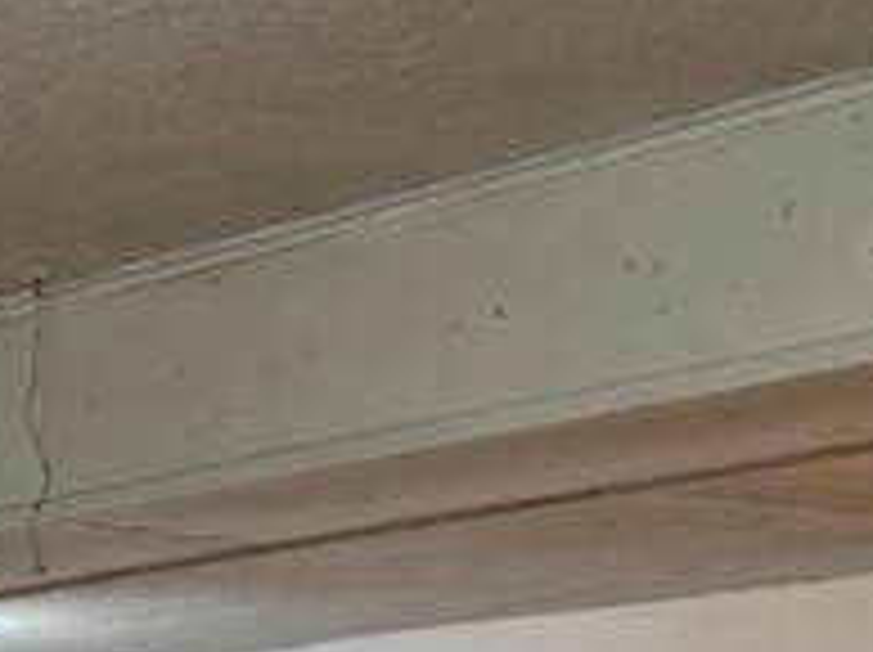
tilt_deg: -7.8
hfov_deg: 14.3
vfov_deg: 10.6
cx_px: -536
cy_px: 1358
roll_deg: +1.8
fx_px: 3199
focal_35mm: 127
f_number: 1.78
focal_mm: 6.76
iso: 160
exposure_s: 1/60
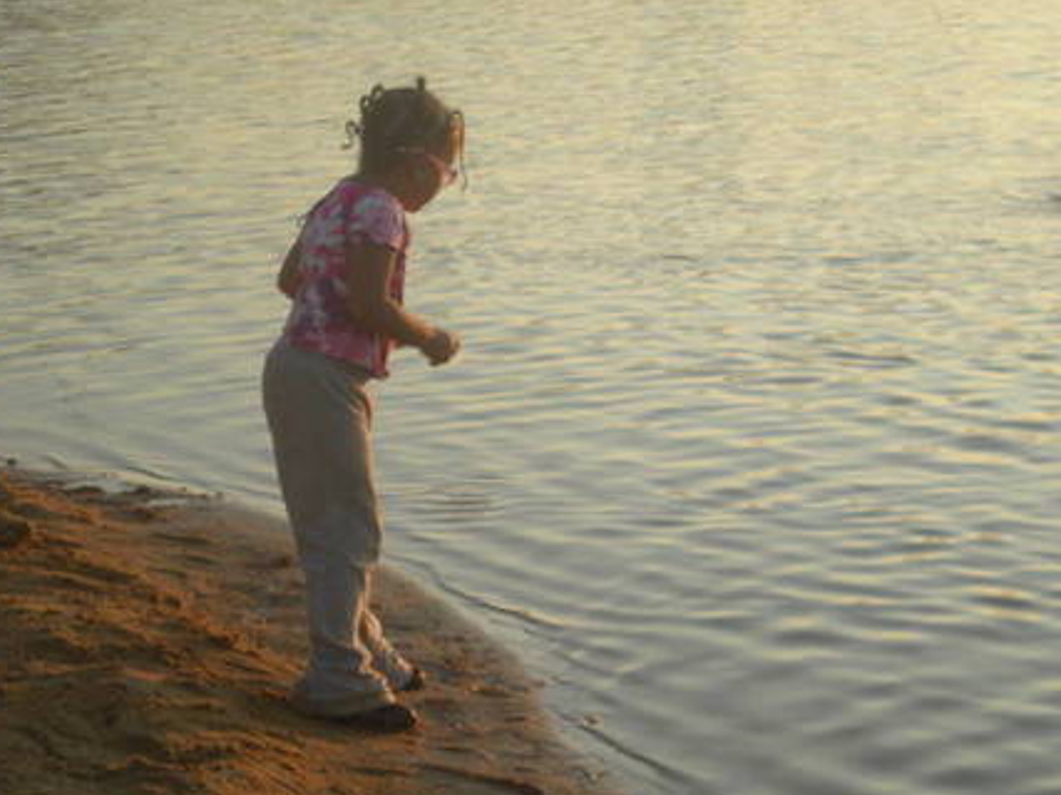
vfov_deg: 13.3
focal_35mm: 111
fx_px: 3401
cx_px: 644
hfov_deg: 17.7
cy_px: 333
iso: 110
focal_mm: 12.3
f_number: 4.6
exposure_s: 1/156
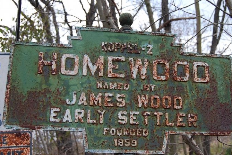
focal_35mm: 56
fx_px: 359
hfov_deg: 35.8
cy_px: 75
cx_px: 131
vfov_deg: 24.4
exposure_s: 1/100
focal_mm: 31
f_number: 5
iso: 200
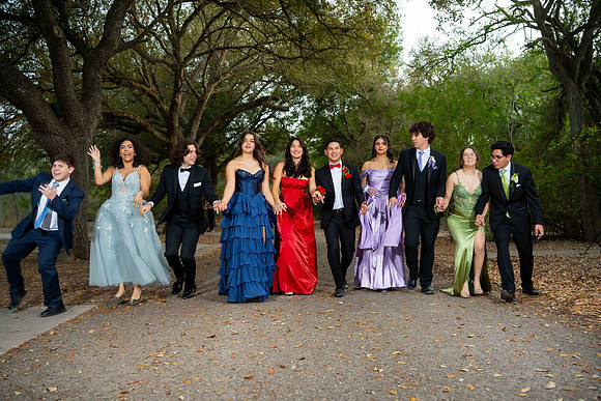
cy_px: 200
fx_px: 584
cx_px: 300
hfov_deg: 54.4
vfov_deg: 37.9
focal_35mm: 35
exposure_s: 1/200
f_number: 3.2
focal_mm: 35
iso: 250
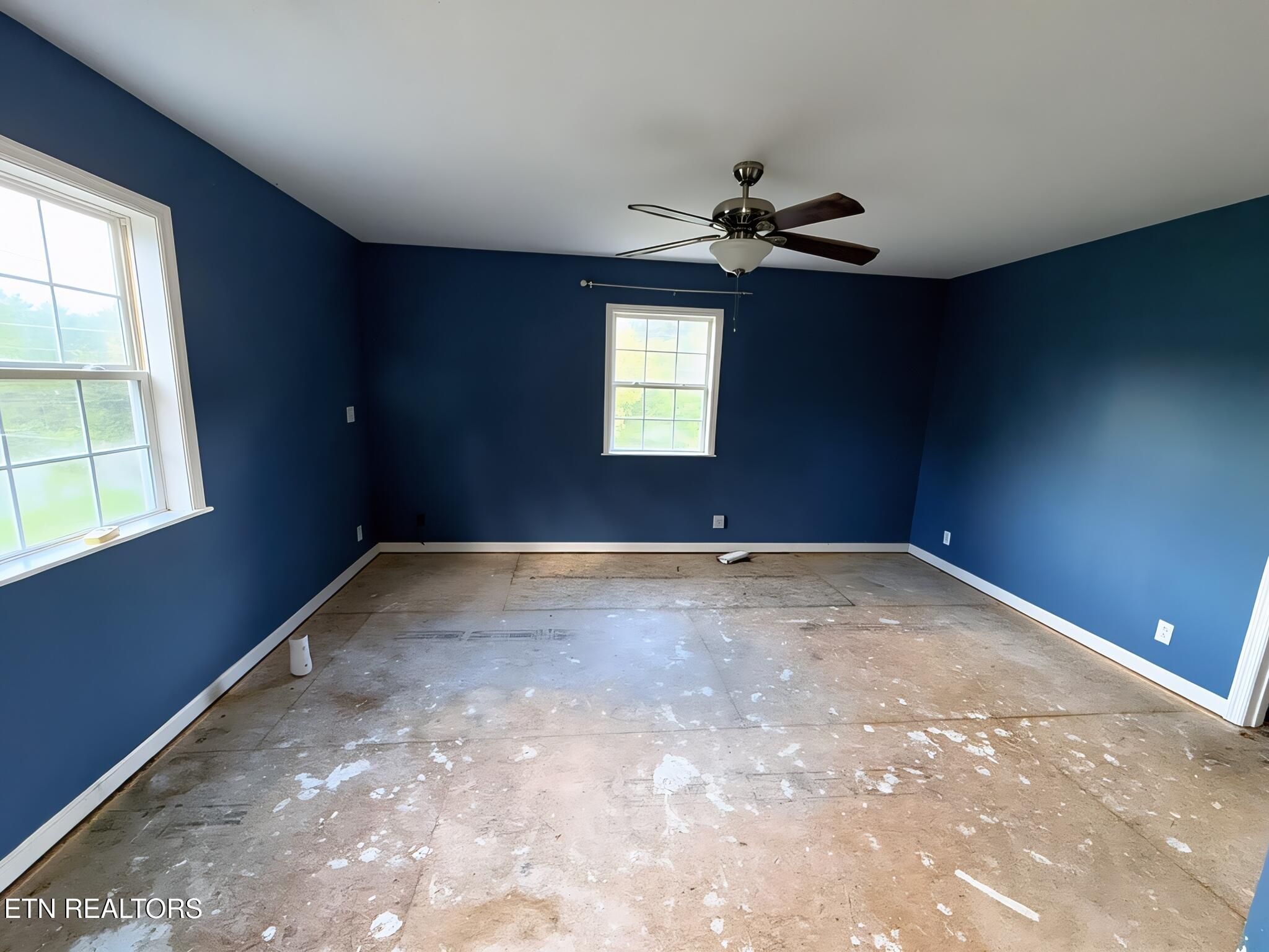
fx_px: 513
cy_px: 476
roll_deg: -2.6
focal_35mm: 14
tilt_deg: -10.1
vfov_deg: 85.7
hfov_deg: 102.1
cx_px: 634
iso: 50
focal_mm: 2.22
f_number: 2.2
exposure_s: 1/122
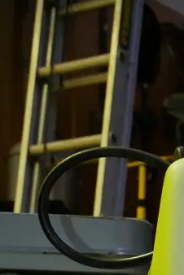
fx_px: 964
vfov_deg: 15.2
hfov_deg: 10.6
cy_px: 396
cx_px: 267
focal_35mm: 126
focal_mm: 20
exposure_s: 1/125
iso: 3200
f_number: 5.6
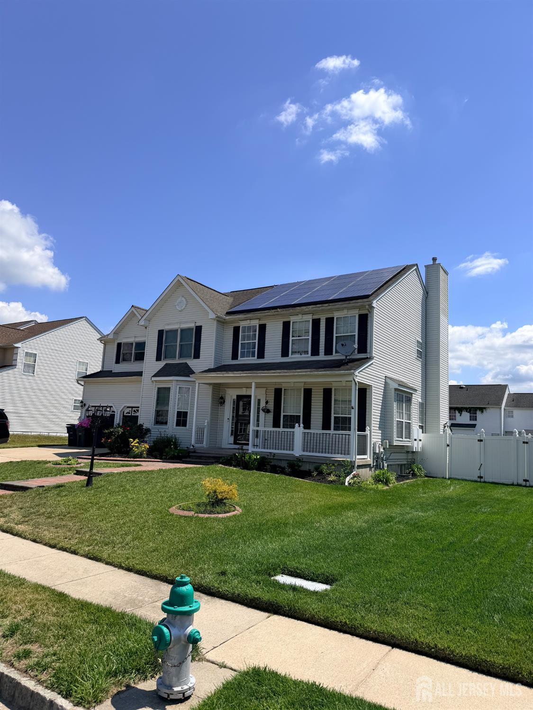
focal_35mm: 24
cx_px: 266
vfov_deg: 71.6
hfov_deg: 56.8
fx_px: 493
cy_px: 355
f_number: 1.78
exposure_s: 1/6711
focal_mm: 6.76
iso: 80
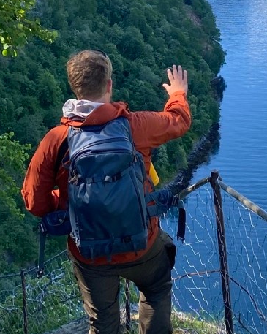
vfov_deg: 22.6
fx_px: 791
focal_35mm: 80
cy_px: -26
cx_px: 121
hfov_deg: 19.2
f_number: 1.8
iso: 32
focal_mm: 4.25
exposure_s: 1/591
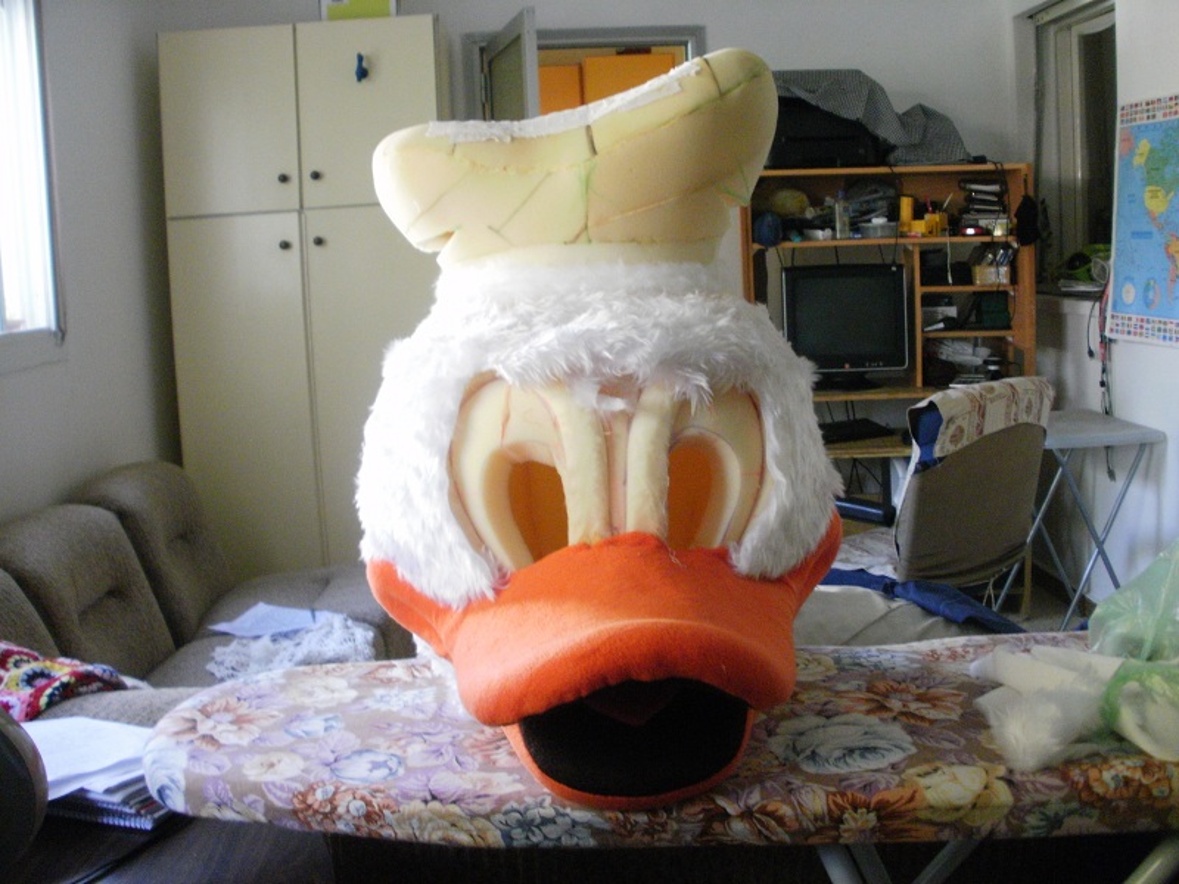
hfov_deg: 51.4
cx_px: 590
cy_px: 442
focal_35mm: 36
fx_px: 1226
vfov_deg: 39.7
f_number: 3.5
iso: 400
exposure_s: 1/15
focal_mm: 6.3
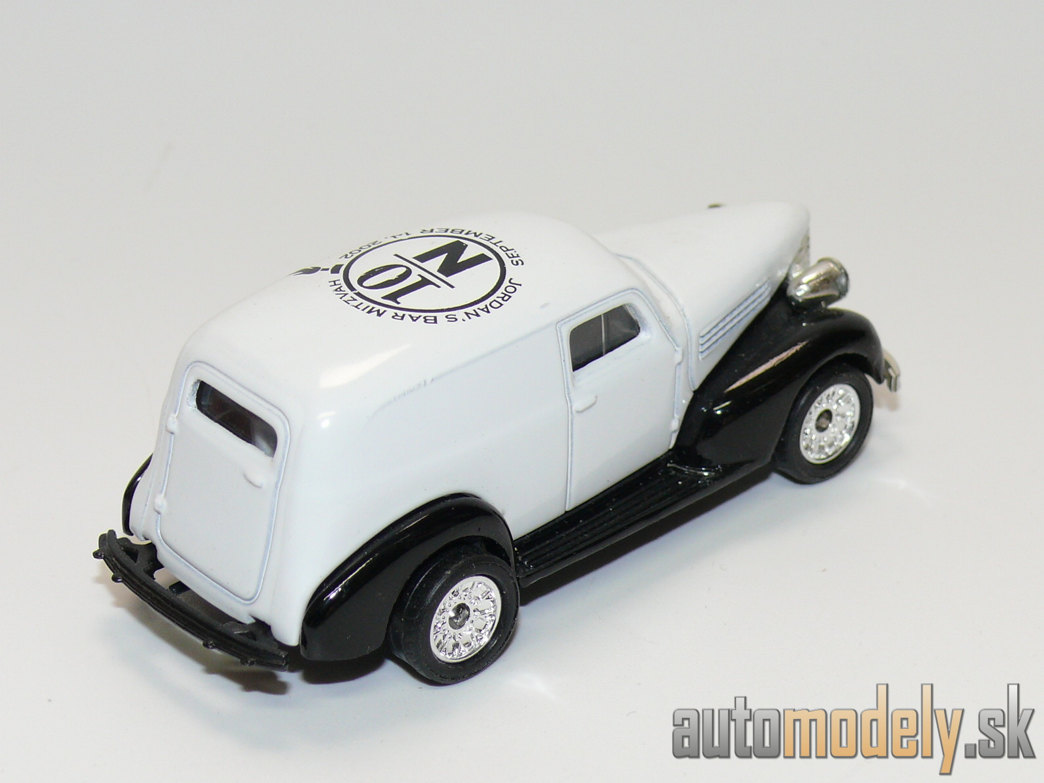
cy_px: 392
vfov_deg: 14.4
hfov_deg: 19.1
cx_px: 522
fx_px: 3106
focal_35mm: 103
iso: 100
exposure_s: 1/30
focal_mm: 13.5
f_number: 4
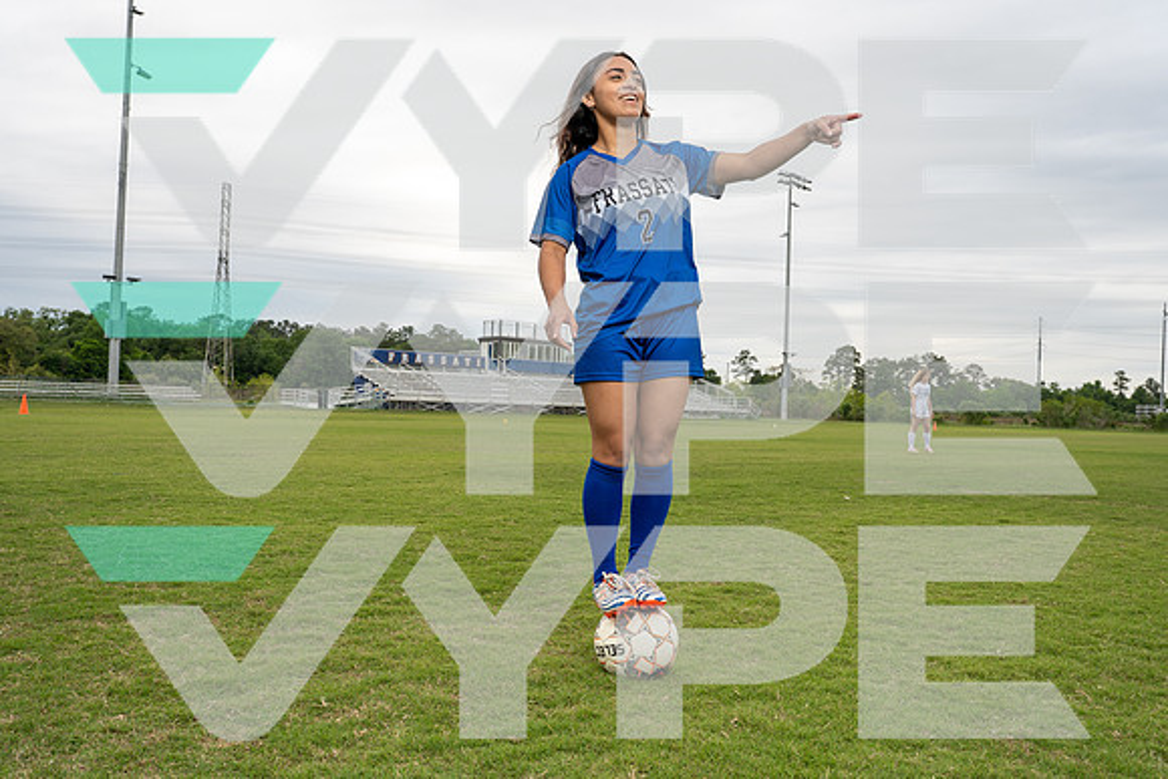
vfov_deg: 41.1
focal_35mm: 32
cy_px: 390
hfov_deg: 58.7
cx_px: 584
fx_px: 1038
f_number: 7.1
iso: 250
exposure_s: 1/250
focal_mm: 32
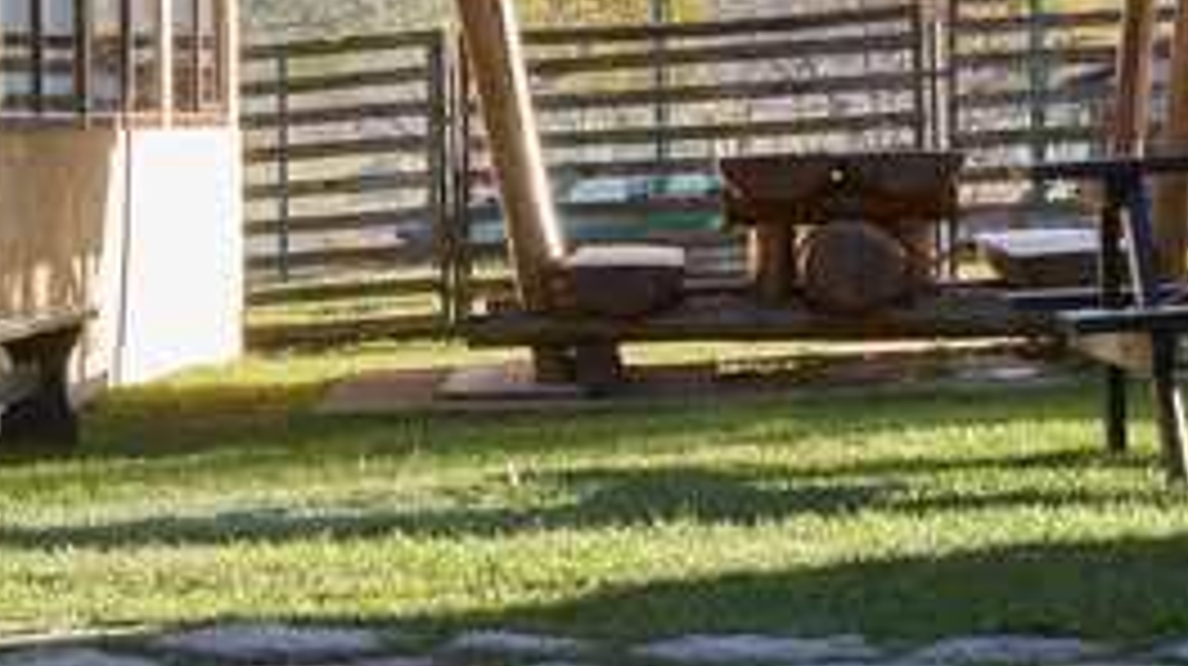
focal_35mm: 122
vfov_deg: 9.8
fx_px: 3853
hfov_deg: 15.6
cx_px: -792
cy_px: -22
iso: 250
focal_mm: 30.1
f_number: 22
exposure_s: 1/10
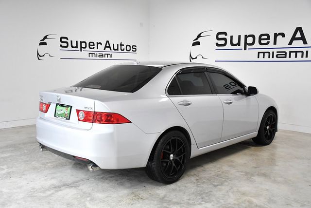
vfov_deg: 36.9
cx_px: 156
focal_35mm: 36
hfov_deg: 53.1
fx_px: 311
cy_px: 104
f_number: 4.5
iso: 2500
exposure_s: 1/1000
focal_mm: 24
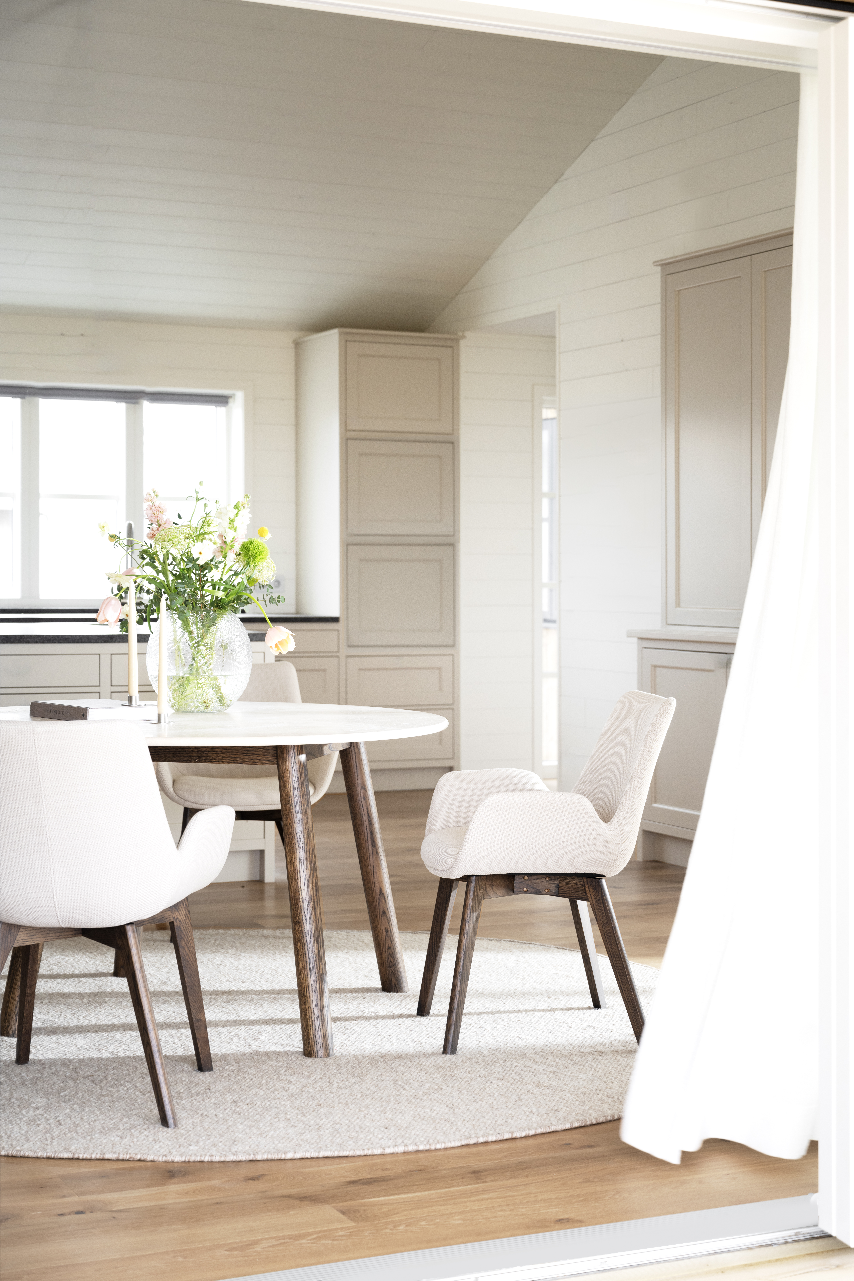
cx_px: 427
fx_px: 1921
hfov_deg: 25.1
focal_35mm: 54
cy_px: 640
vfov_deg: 36.9
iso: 160
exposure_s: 1/80
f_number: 4
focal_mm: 54
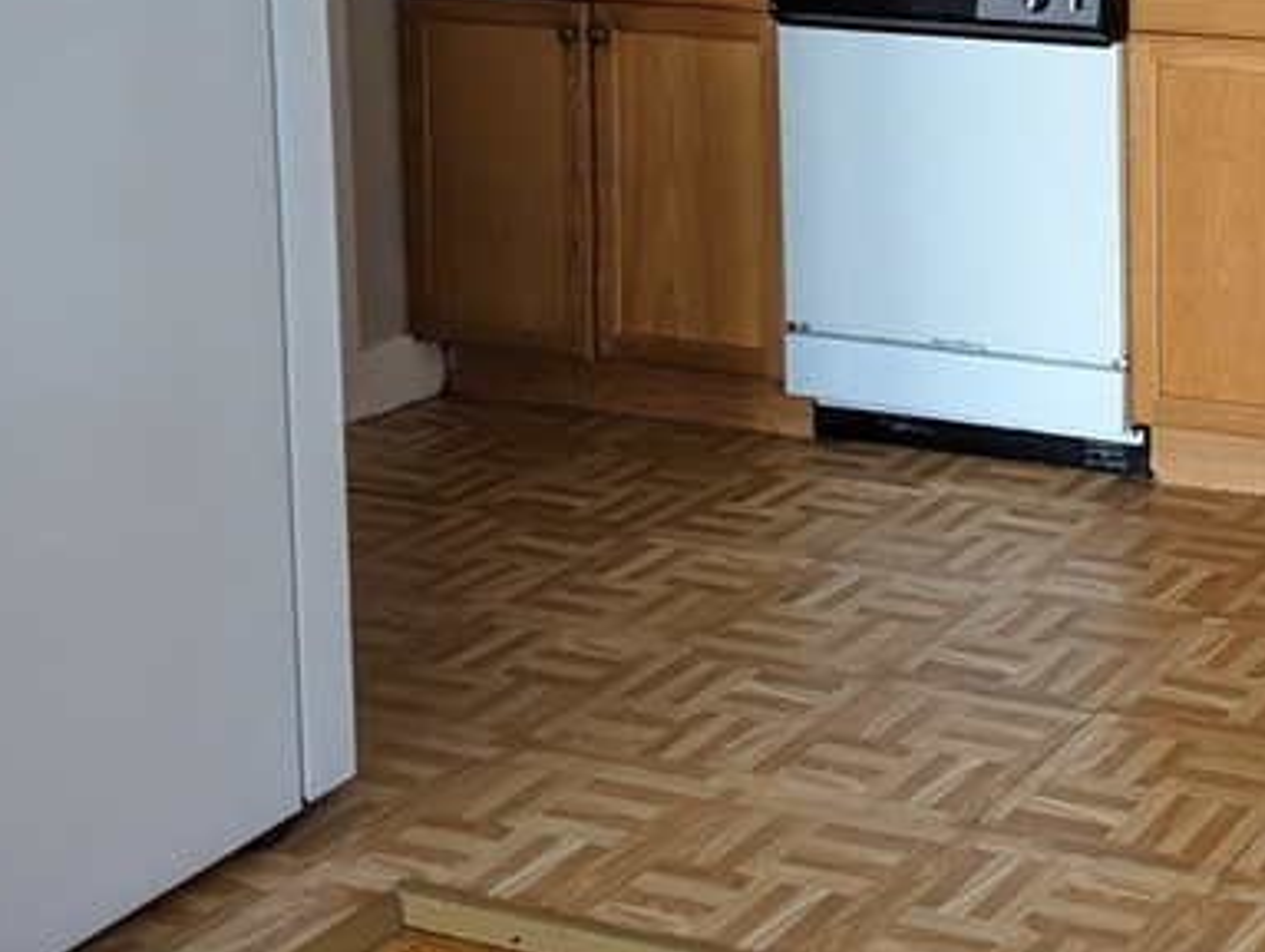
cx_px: 1433
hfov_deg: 27.4
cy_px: -102
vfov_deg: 21.7
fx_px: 2341
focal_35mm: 64
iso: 8167
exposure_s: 1/30
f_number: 1.85
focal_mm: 6.81
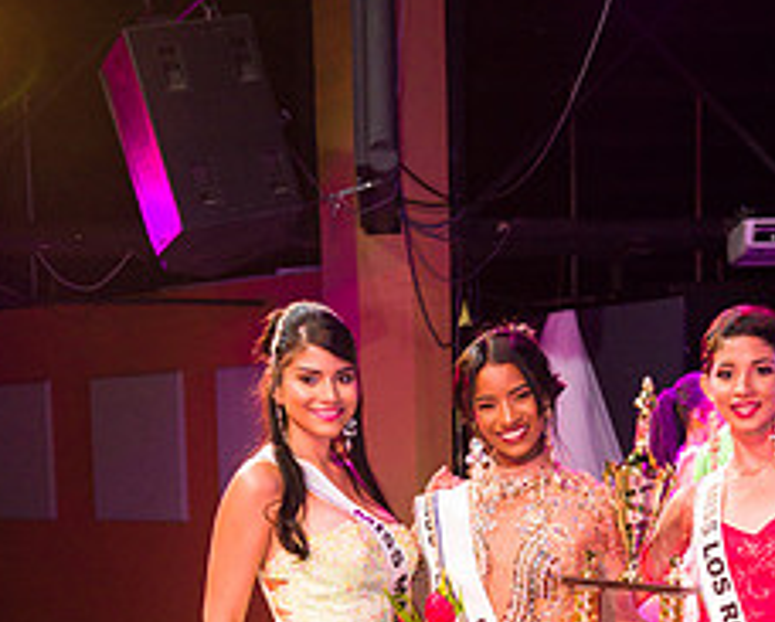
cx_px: 486
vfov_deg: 20.0
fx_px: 1700
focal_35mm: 74
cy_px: 639
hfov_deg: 25.6
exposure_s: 1/160
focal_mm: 40
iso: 4000
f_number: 5
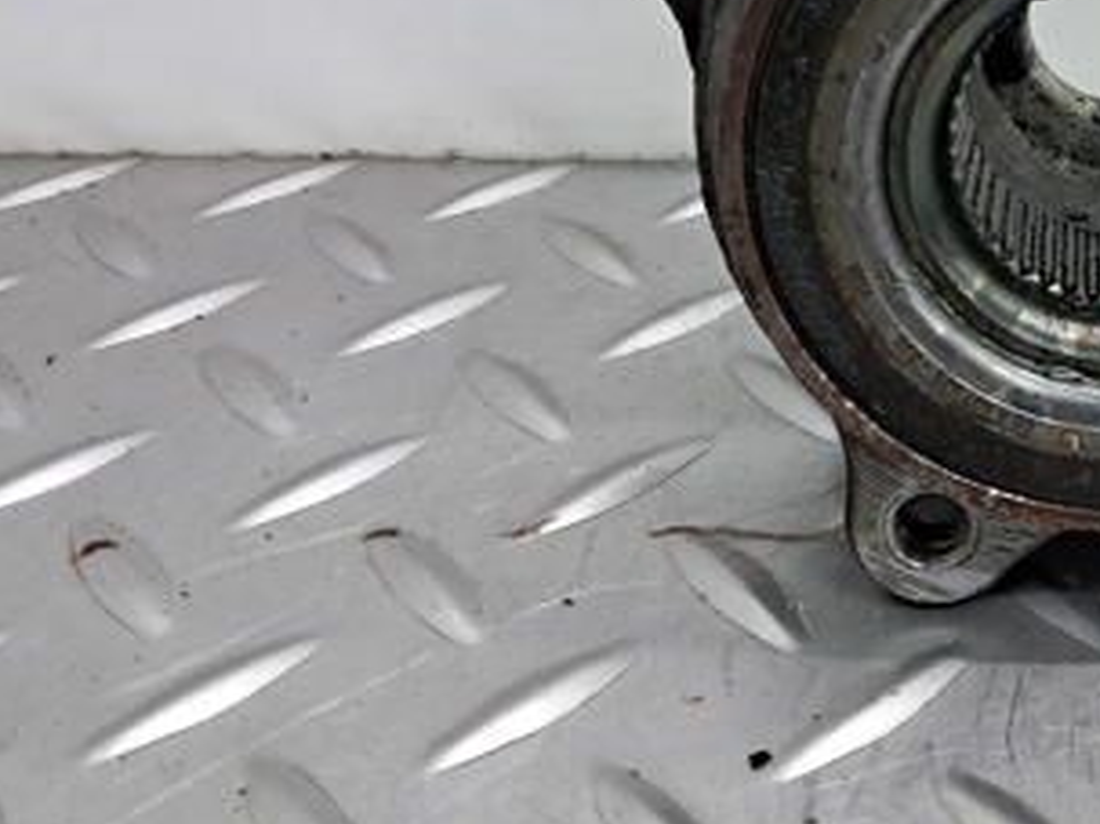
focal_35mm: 57
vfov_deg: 25.2
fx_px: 1811
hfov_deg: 31.3
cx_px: 1093
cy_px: 172
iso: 160
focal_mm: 4
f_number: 1.8
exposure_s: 1/50
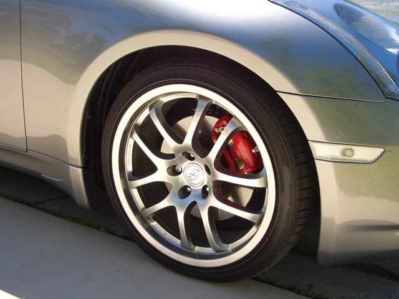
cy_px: 150
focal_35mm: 41
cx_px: 200
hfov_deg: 45.8
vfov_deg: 35.1
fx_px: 473
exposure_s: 1/320
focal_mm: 6.8
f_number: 2.8
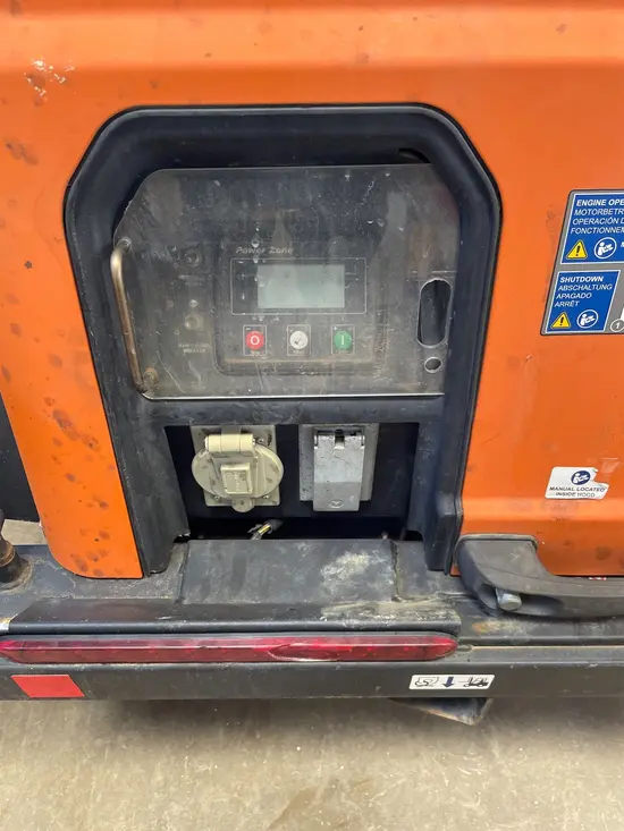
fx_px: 625
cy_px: 416
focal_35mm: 26
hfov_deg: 53.1
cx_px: 312
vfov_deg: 67.3
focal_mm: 4.2
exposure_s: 1/60
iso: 250
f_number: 1.6
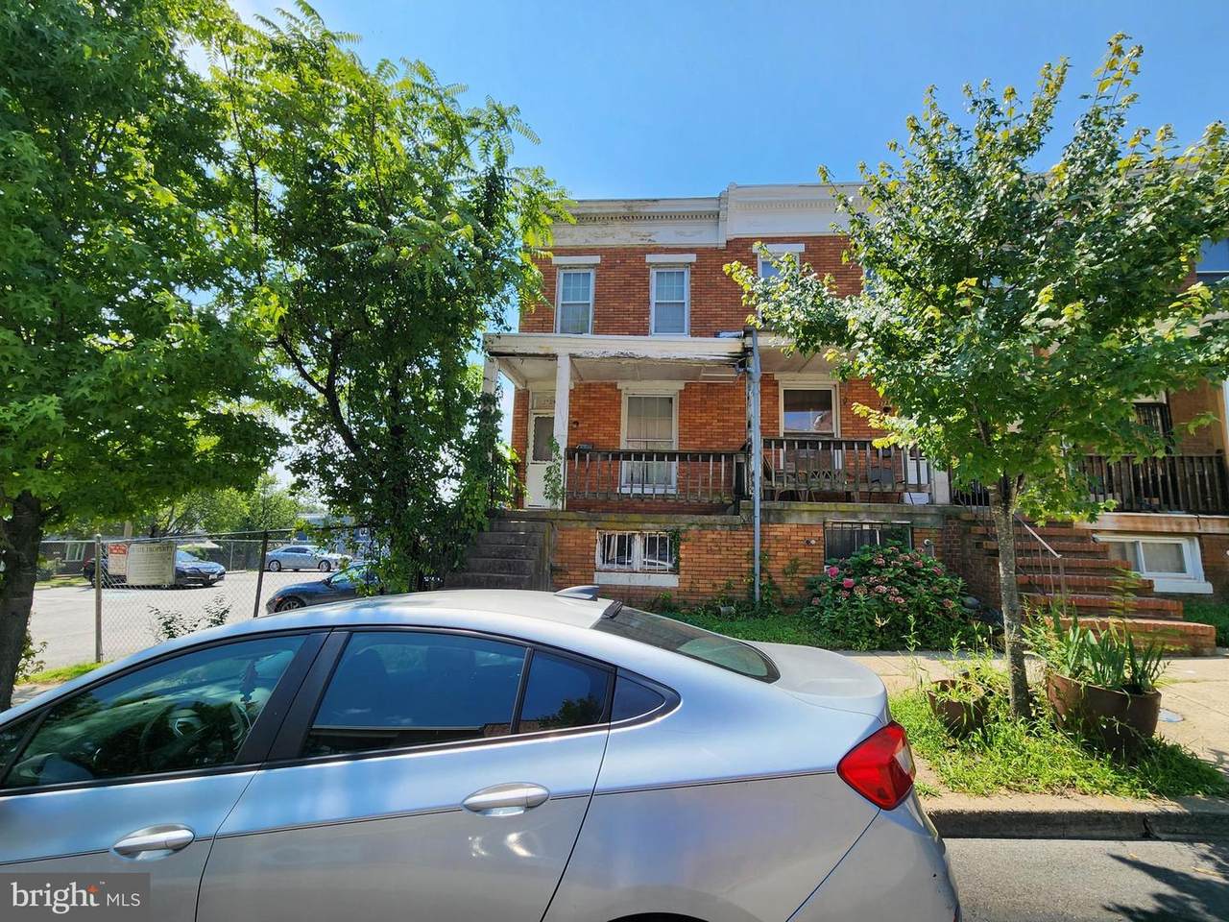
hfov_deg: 106.2
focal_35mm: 13
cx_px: 614
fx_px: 462
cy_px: 461
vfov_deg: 89.9
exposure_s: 1/1361
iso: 50
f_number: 2.2
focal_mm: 2.2
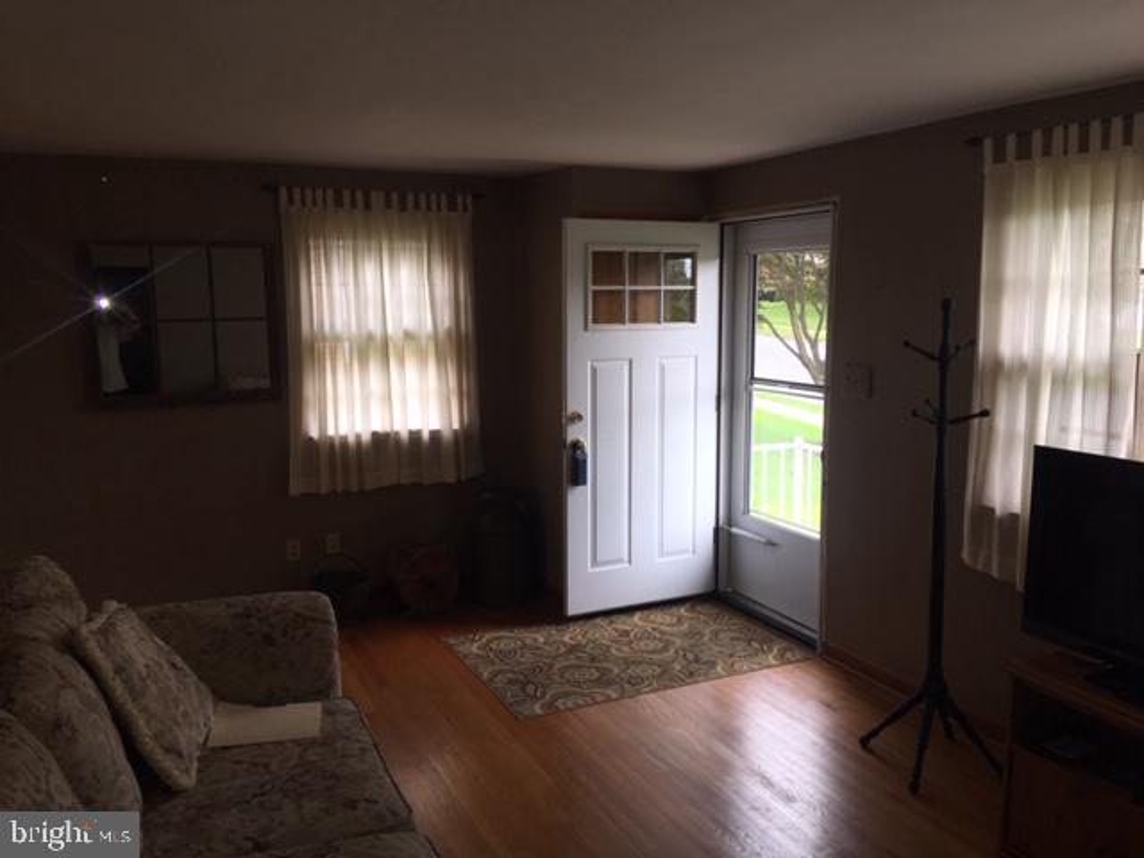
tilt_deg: -5.5
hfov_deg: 61.7
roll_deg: +0.1
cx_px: 572
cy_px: 429
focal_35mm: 29
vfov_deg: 48.2
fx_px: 958
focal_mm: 4.15
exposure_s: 1/50
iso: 25
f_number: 2.2
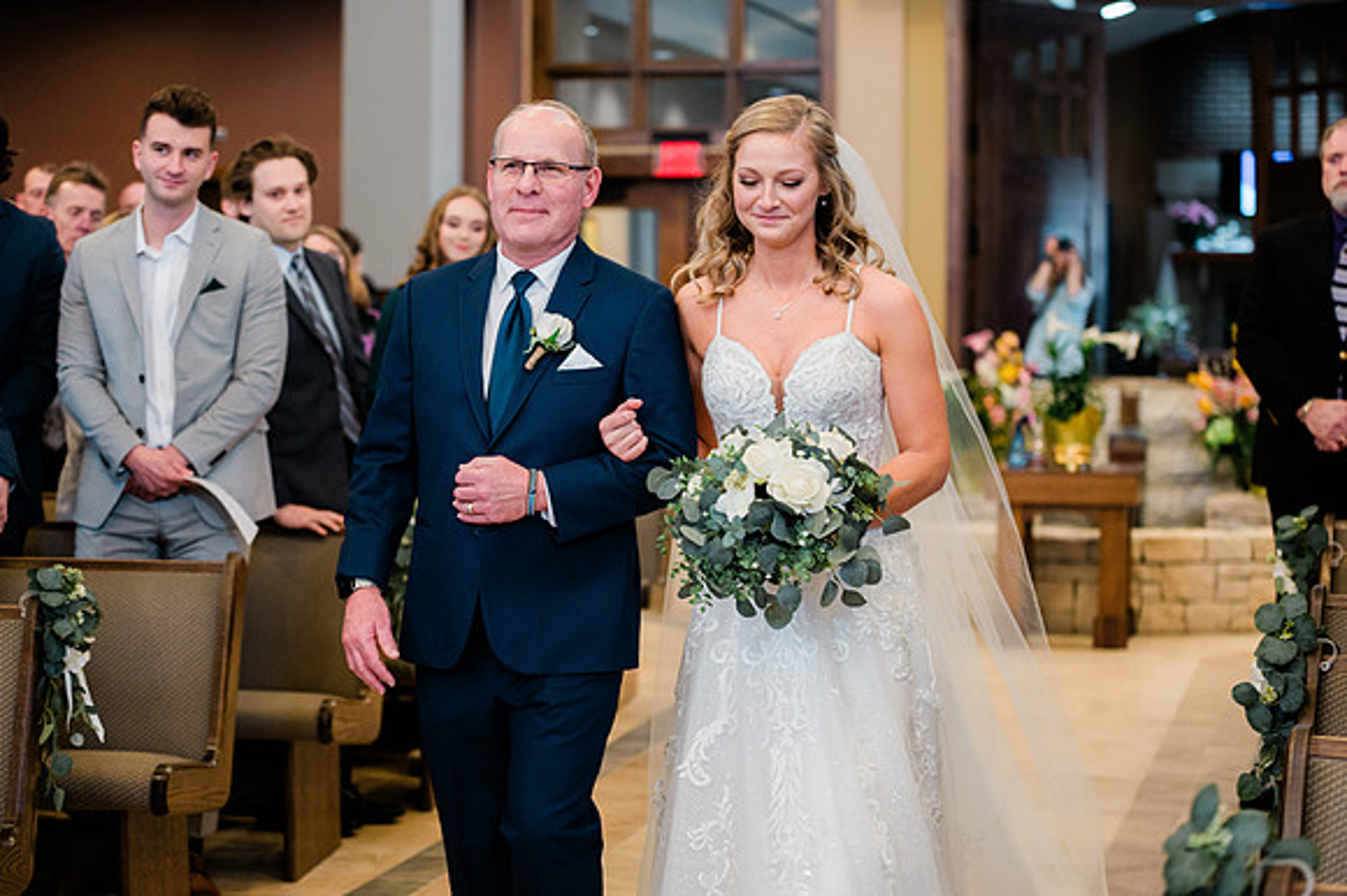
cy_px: 448
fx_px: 2618
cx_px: 674
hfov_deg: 28.9
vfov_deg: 19.4
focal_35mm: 70
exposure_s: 1/250
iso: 1600
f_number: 2.8
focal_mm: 70
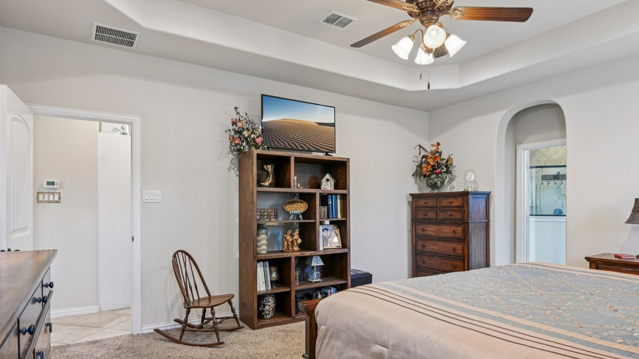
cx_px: 321
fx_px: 356
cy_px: 204
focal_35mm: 21
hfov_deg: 83.8
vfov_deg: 53.4
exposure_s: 1/4
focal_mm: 18
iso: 400
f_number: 8
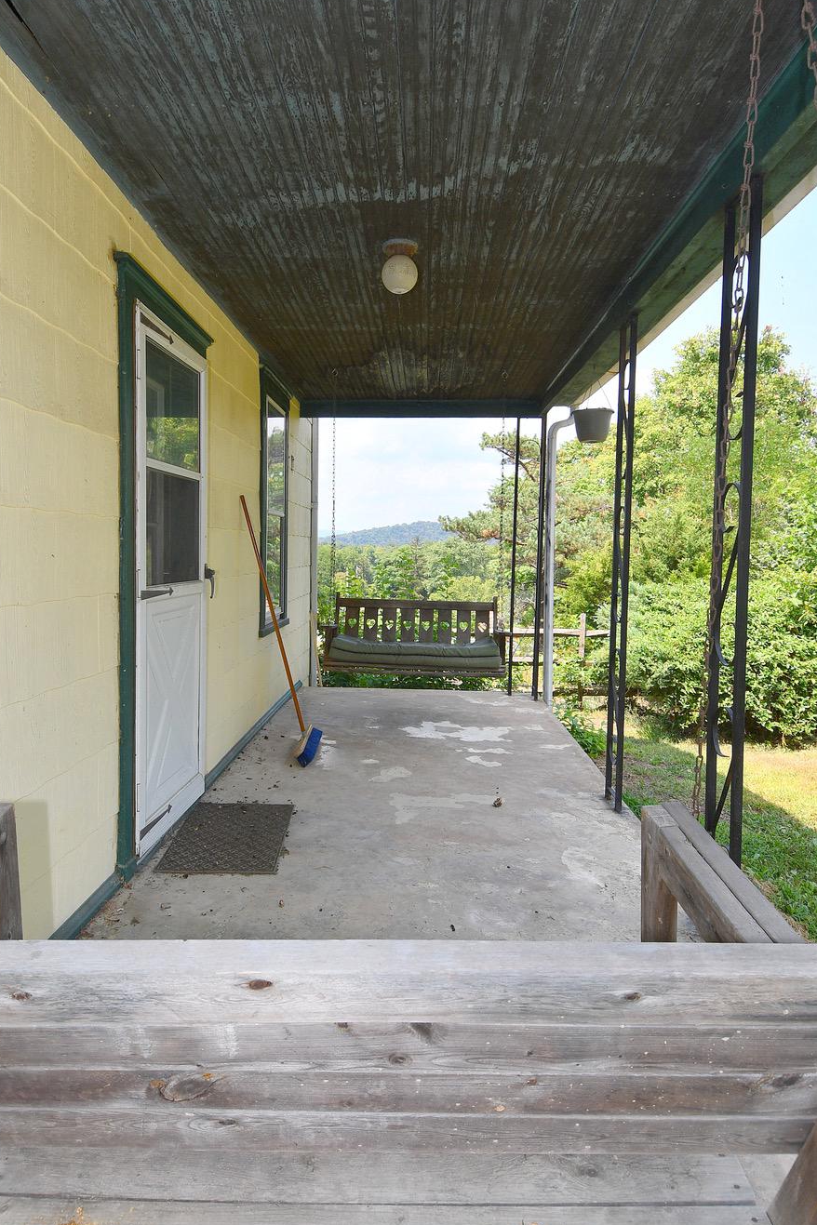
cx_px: 373
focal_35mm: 21
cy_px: 597
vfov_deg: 81.2
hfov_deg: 59.4
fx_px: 715
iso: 100
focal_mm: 12
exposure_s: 1/200
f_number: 7.1
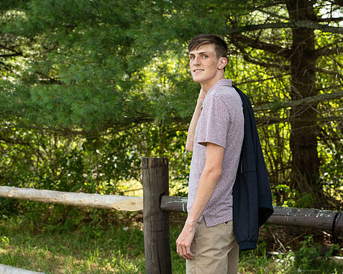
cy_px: 137
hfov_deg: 21.5
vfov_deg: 17.3
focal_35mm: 89
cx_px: 206
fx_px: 904
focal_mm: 78
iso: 500
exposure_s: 1/200
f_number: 6.3
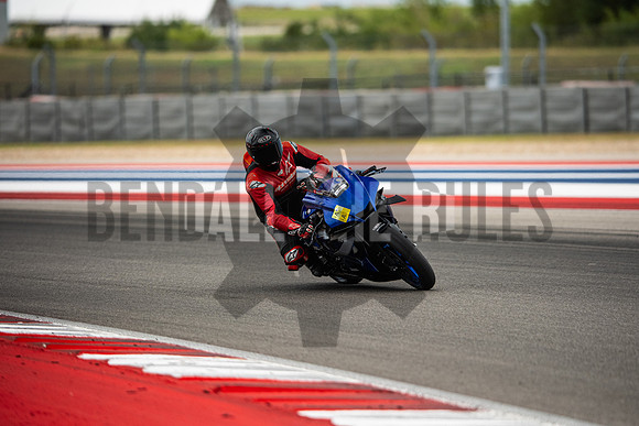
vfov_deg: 4.6
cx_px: 320
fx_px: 5326
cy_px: 213
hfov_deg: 6.9
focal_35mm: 300
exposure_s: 1/4000
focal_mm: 200
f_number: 2
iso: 320
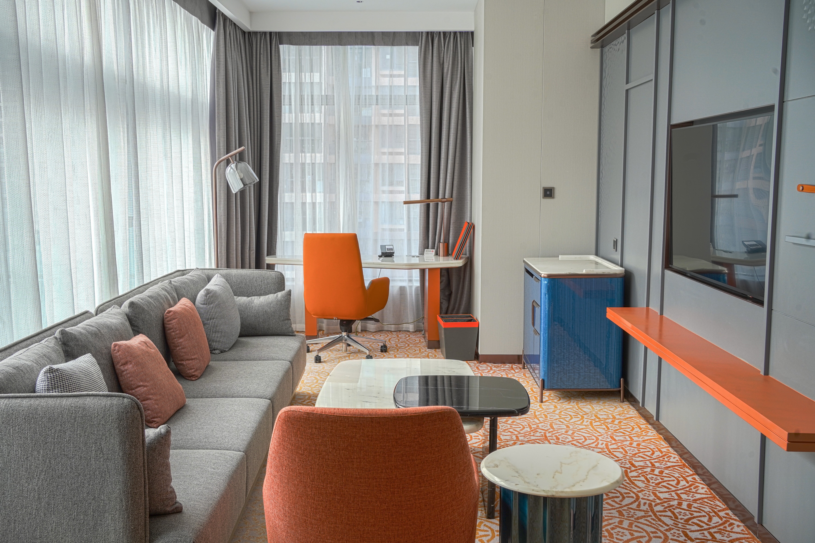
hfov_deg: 54.4
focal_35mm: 35
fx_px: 792
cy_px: 272
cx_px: 408
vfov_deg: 37.9
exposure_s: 1/60
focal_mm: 35
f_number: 10
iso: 250
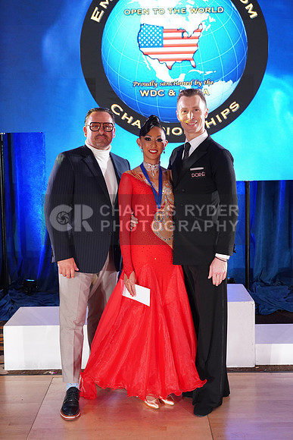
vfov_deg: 41.1
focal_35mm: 48
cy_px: 220
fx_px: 586
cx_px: 146
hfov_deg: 28.1
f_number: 4.5
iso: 2500
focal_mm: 48
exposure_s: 1/200
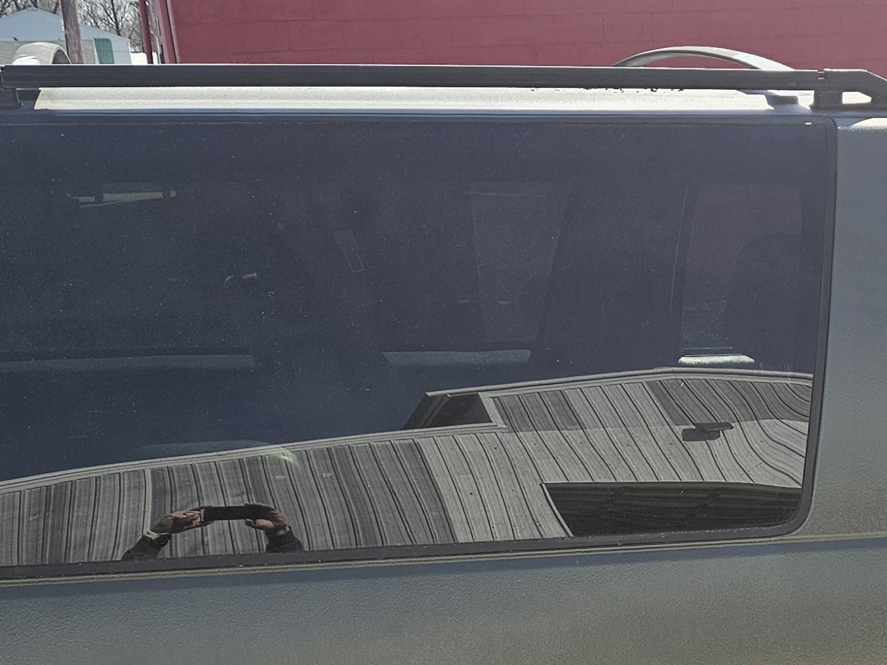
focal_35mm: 68
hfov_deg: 27.8
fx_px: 1743
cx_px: 749
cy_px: 776
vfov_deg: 20.4
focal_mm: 5.4
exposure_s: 1/631
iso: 25
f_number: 1.8
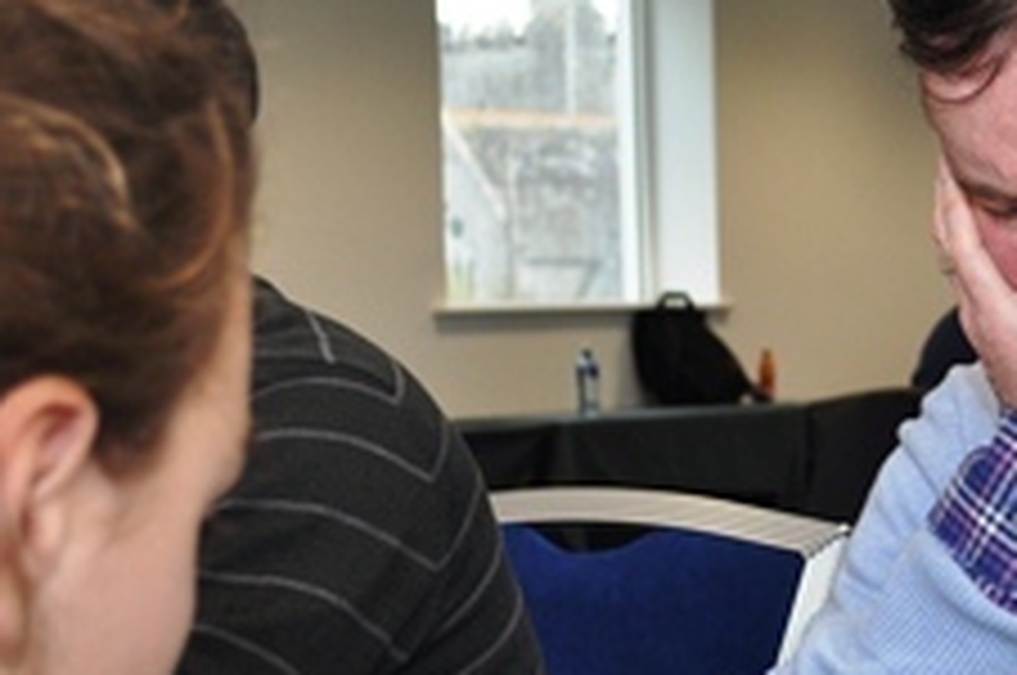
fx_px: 3131
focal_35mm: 111
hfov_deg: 17.5
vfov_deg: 12.3
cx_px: 1244
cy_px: 446
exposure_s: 1/100
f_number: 5
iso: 400
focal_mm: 30
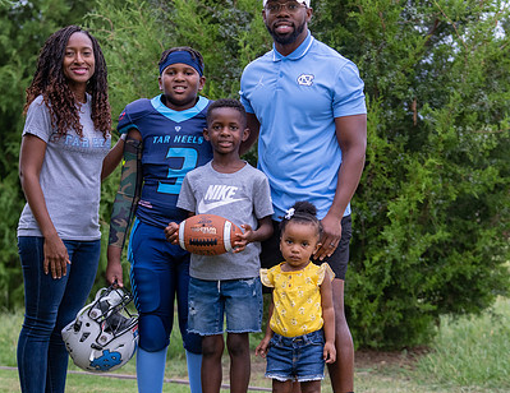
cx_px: 221
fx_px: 2144
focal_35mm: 144
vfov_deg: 10.5
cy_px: 236
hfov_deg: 13.6
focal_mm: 82
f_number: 3.5
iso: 640
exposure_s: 1/320
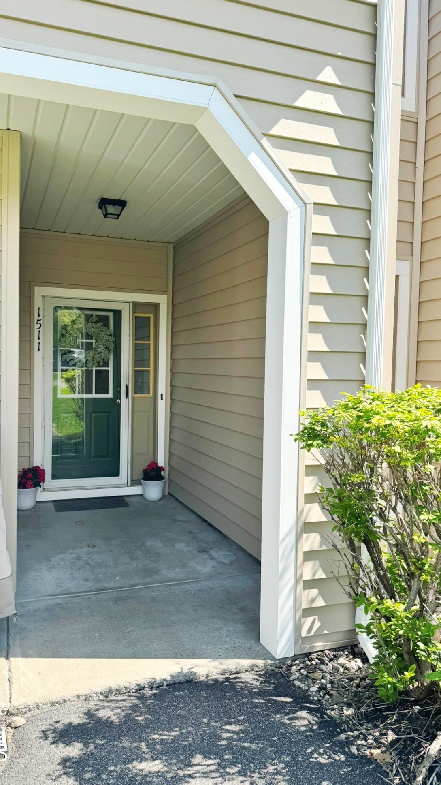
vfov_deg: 69.9
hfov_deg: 42.8
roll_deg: -0.4
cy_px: 385
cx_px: 192
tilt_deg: -3.0
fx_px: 562
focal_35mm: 27
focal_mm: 6.76
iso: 80
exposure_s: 1/1678
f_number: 1.78
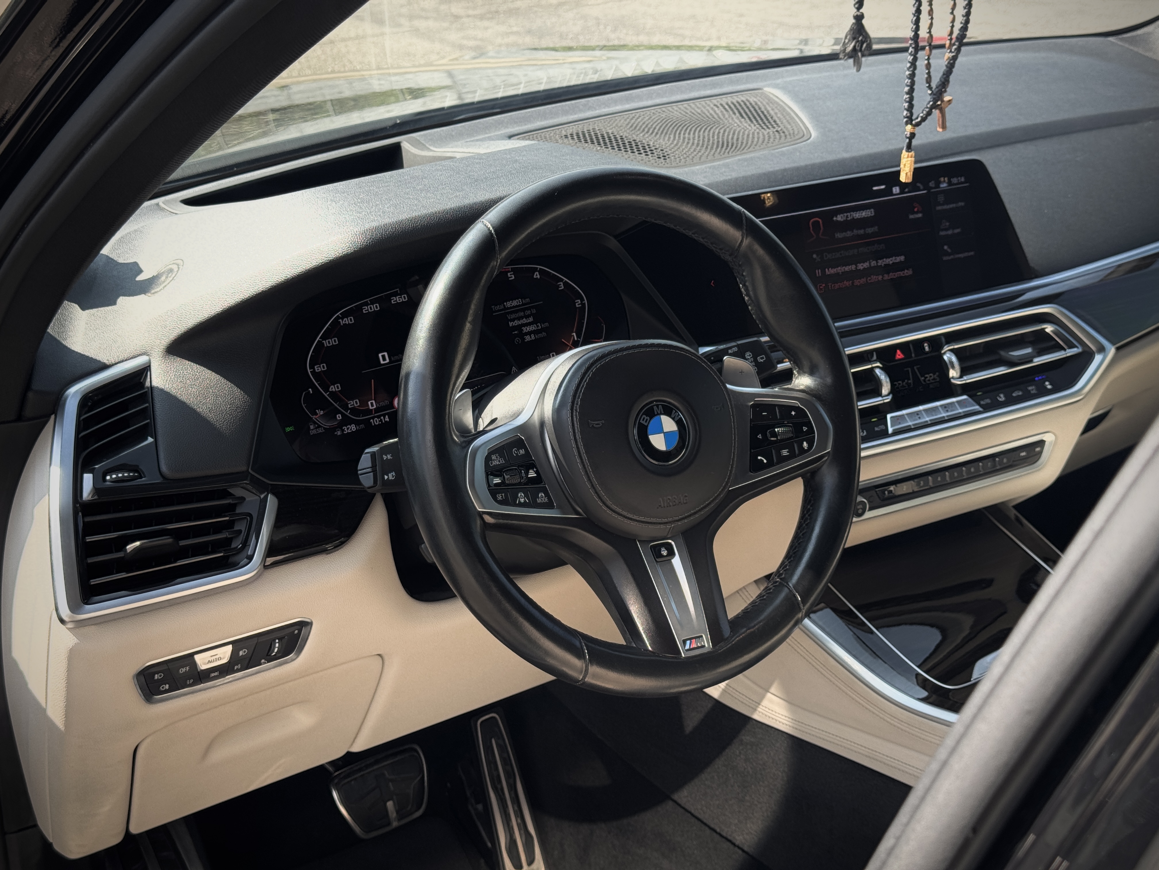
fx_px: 1607
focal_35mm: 48
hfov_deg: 39.7
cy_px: 435
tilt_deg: -23.8
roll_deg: +2.1
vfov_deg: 30.3
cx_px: 580
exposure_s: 1/544
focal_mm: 6.76
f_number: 1.78
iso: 64
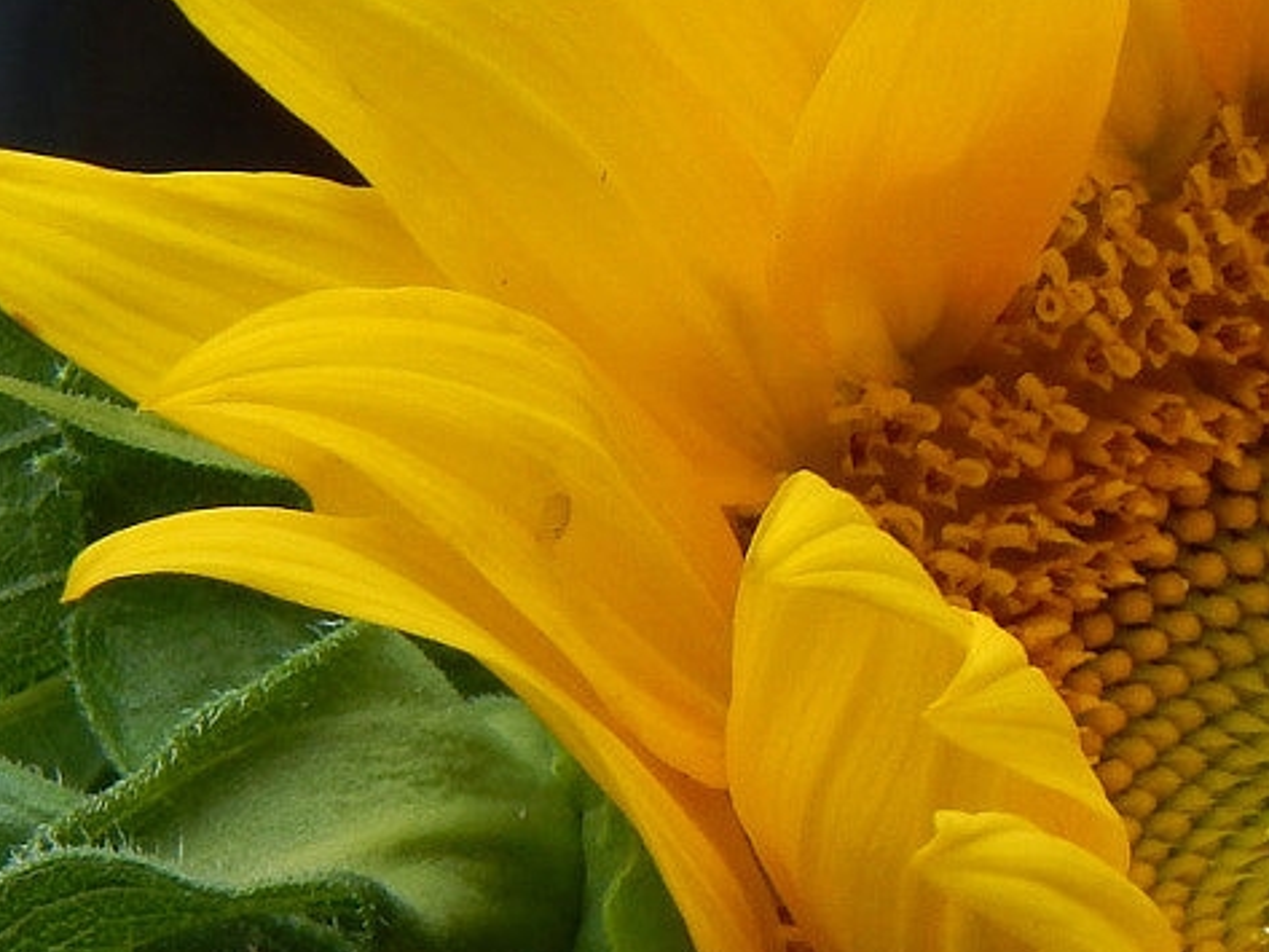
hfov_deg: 5.1
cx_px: 1905
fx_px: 14264
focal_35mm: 389
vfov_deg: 3.8
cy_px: 842
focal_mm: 20.5
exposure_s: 1/500
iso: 125
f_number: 4.6
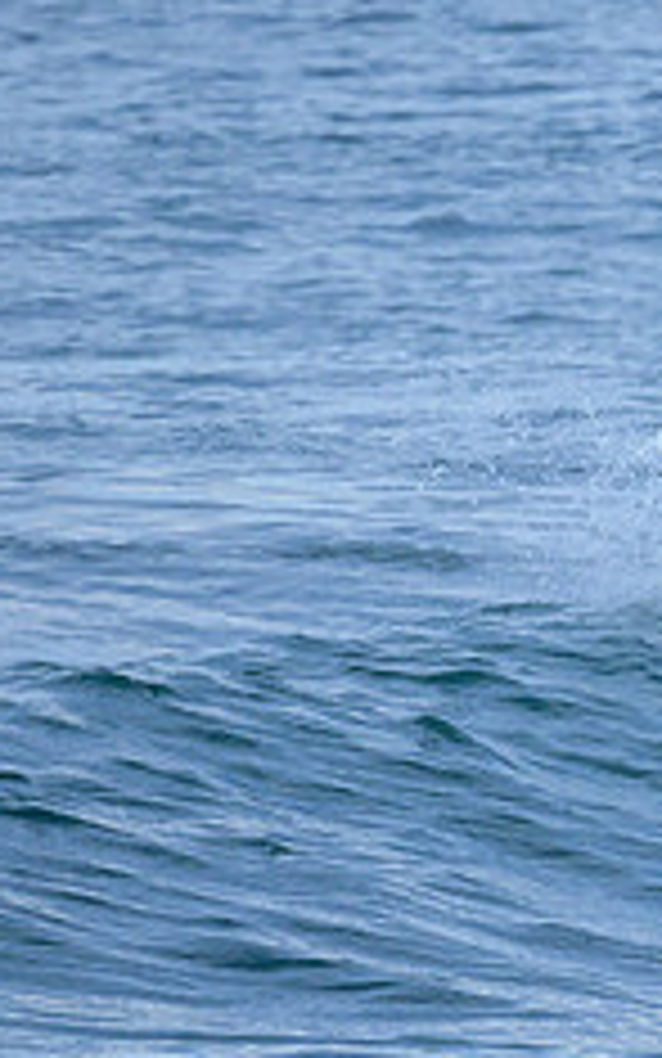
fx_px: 79565
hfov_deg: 0.5
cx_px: 1253
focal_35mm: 2758
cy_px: 779
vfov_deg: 0.8
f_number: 6.3
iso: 560
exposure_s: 1/2000
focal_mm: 800
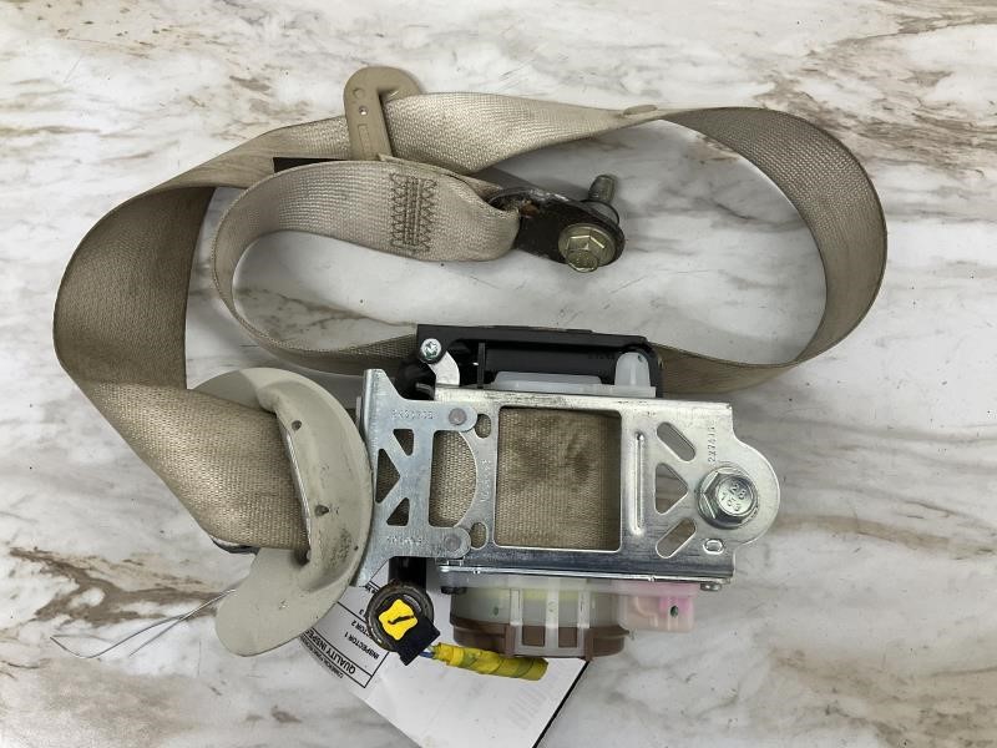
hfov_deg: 61.7
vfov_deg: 48.2
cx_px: 498
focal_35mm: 29
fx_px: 835
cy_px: 374
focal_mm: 3
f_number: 1.8
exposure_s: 1/60
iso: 50
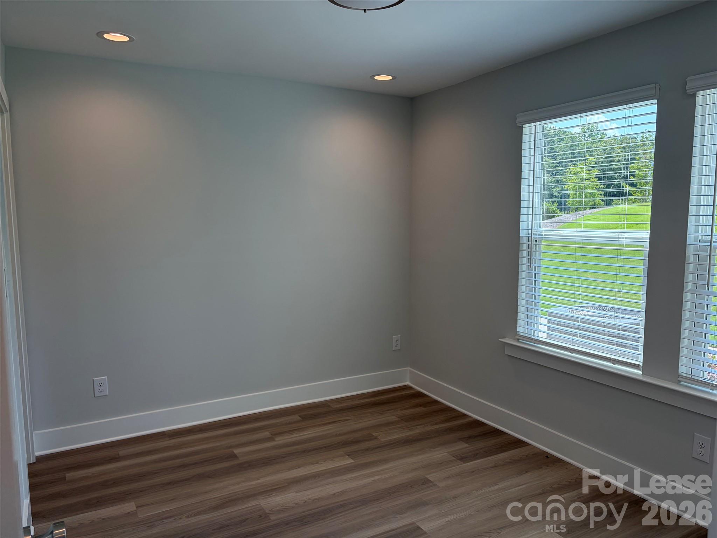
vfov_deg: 53.1
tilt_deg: -5.4
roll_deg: +0.3
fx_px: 539
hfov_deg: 67.3
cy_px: 269
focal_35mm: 26
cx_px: 358
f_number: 1.6
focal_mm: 5.96
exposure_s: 1/503
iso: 64
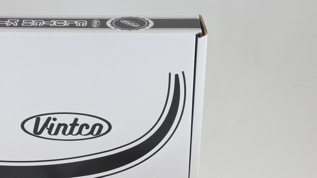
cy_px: 167
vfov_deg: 14.4
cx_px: 115
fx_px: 698
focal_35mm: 83
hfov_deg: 25.5
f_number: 4.5
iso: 500
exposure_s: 1/125
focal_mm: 18.4
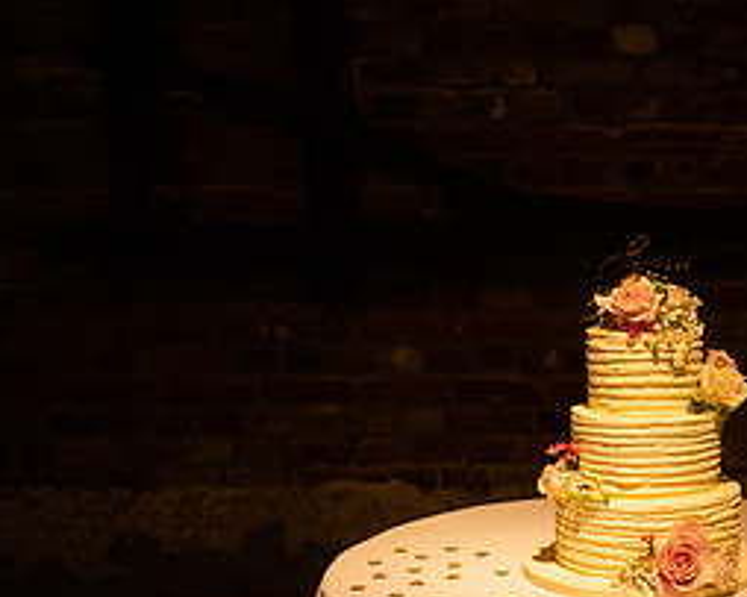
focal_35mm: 75
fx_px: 1657
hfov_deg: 24.6
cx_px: 679
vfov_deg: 20.2
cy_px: 471
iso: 100
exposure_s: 1/80
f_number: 1.4
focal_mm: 35
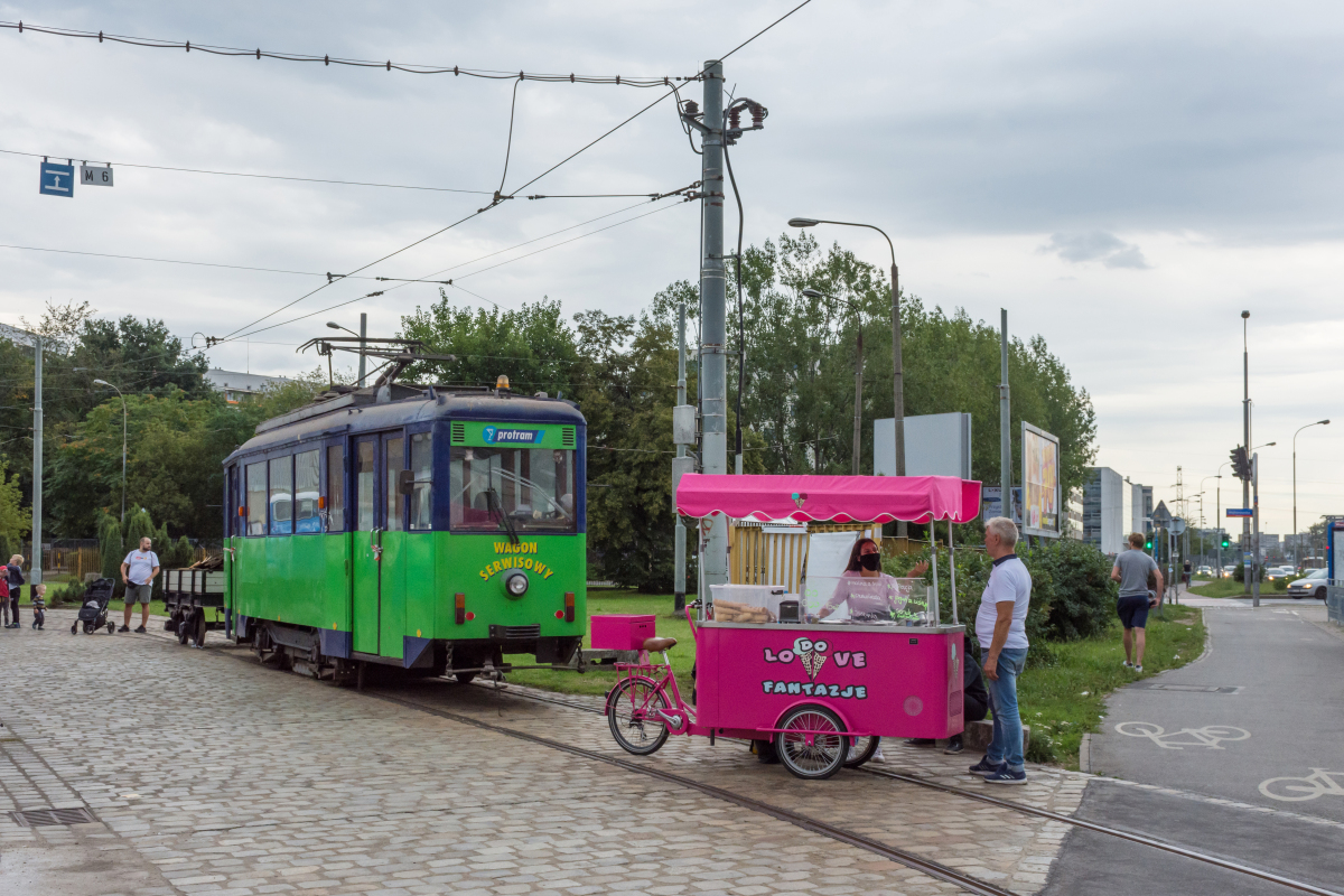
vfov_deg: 33.0
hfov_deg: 47.9
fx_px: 1512
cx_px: 672
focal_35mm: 40
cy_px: 448
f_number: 8
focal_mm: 27
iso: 800
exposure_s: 1/320
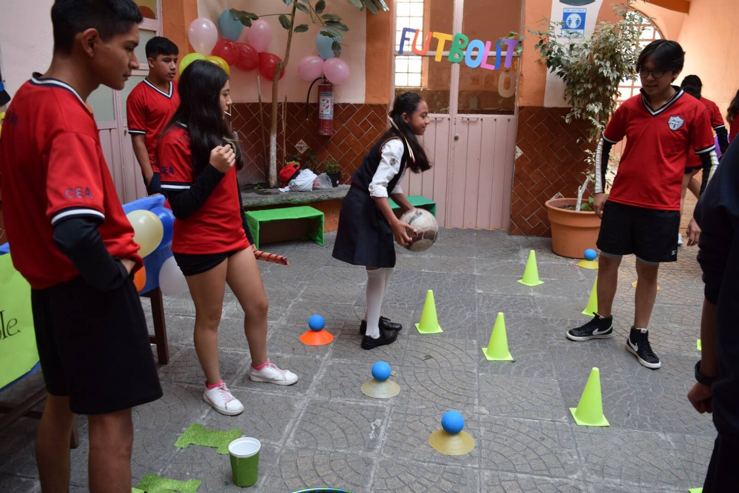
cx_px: 370
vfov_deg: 43.6
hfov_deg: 61.9
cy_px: 246
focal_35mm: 30
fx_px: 616
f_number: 4.5
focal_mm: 20
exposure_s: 1/80
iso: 400
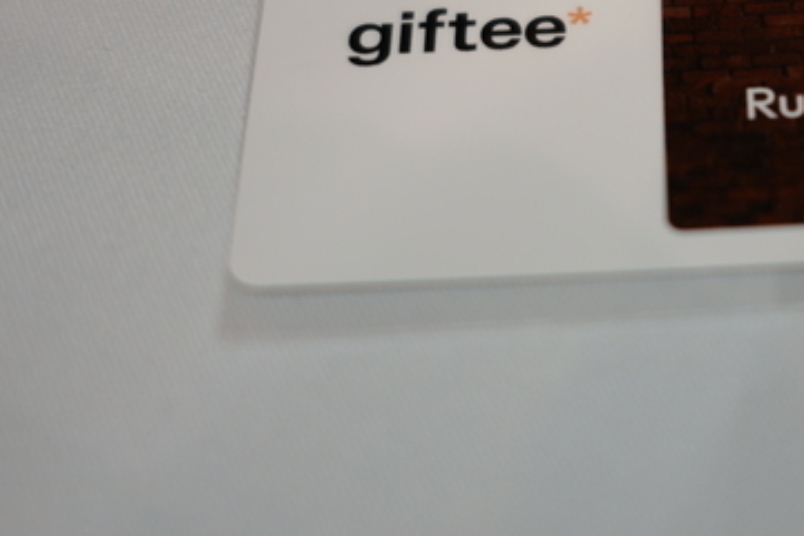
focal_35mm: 100
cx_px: 762
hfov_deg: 19.9
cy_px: -21
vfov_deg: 13.5
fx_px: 2233
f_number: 2.8
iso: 125
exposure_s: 1/50
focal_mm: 45
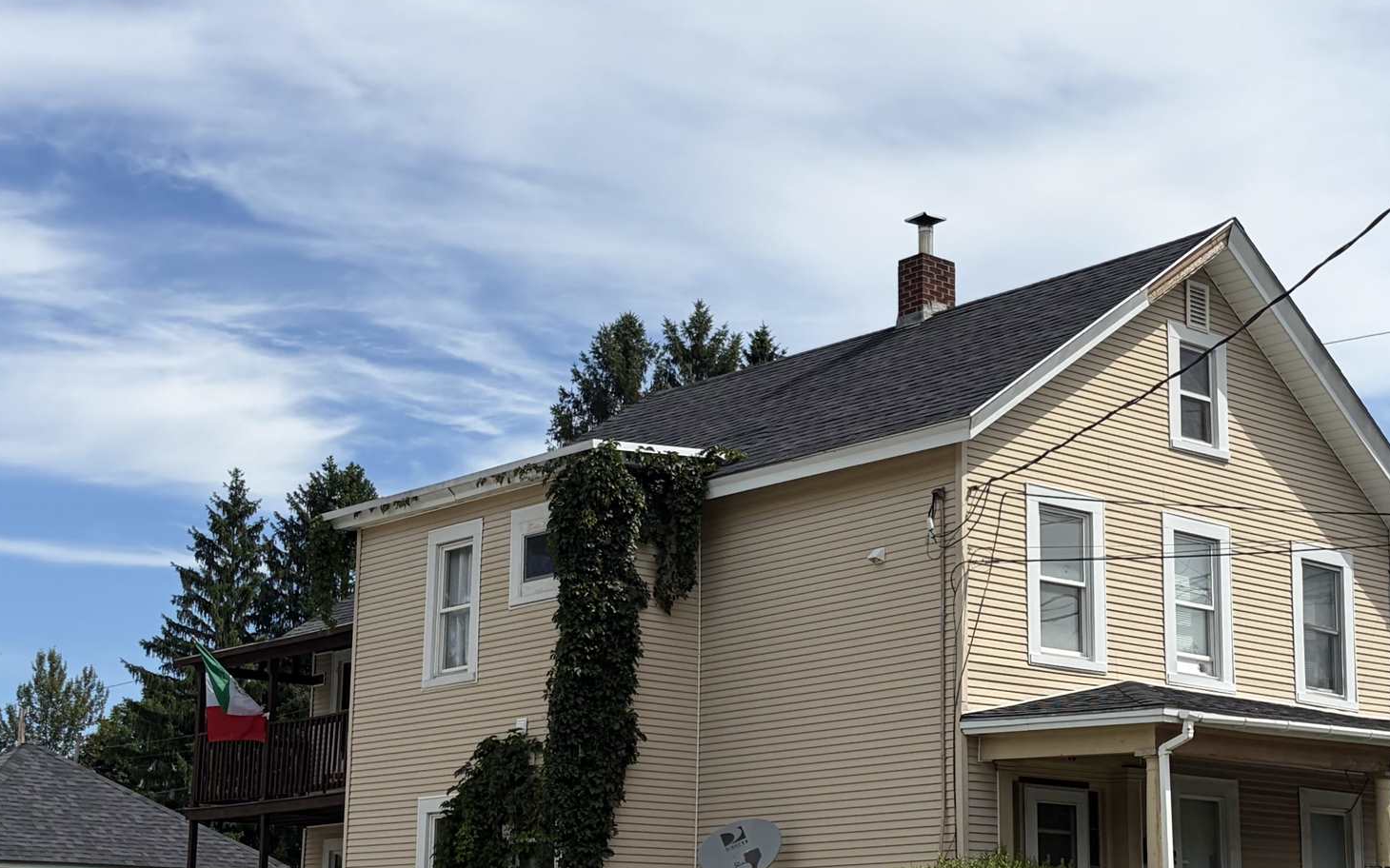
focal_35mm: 58
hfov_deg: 34.8
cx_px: 908
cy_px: 586
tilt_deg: +10.5
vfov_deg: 22.3
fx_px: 2197
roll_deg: +0.4
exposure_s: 1/6329
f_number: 1.6
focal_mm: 5.96
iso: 64
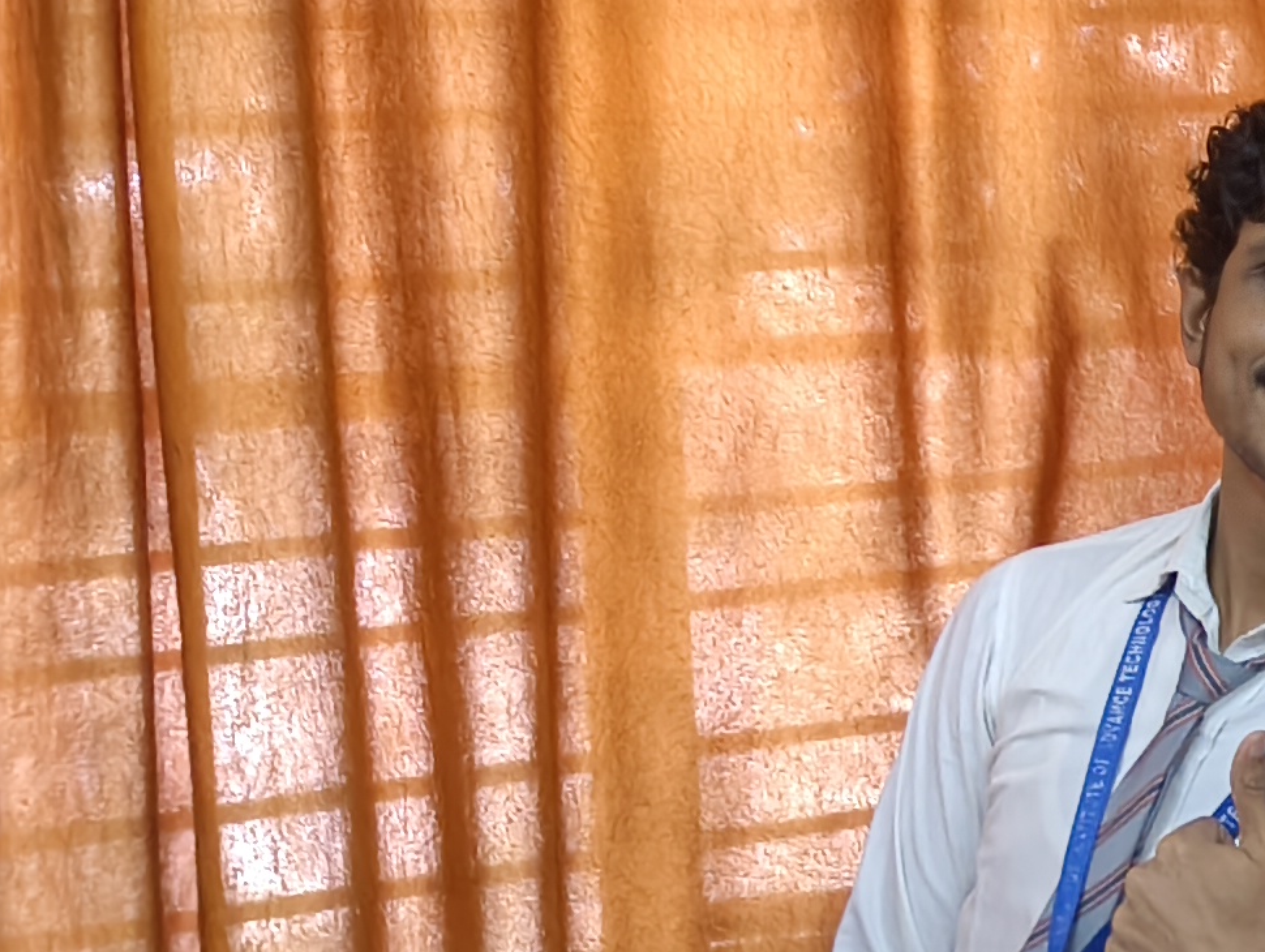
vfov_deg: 14.6
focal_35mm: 101
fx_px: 3695
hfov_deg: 15.6
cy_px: 292
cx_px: 2509
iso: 1490
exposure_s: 1/50
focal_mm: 5.56
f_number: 1.87
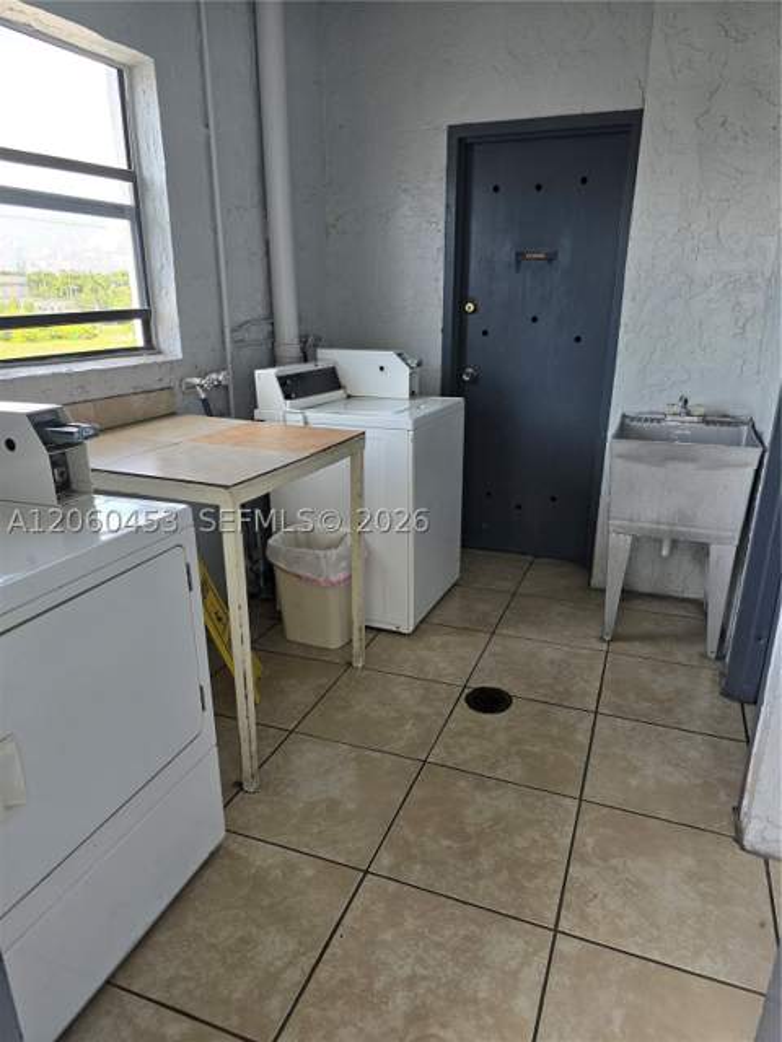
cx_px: 391
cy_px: 521
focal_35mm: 23
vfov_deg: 73.9
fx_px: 693
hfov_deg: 58.9
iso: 80
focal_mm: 6.3
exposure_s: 1/180
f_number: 1.7
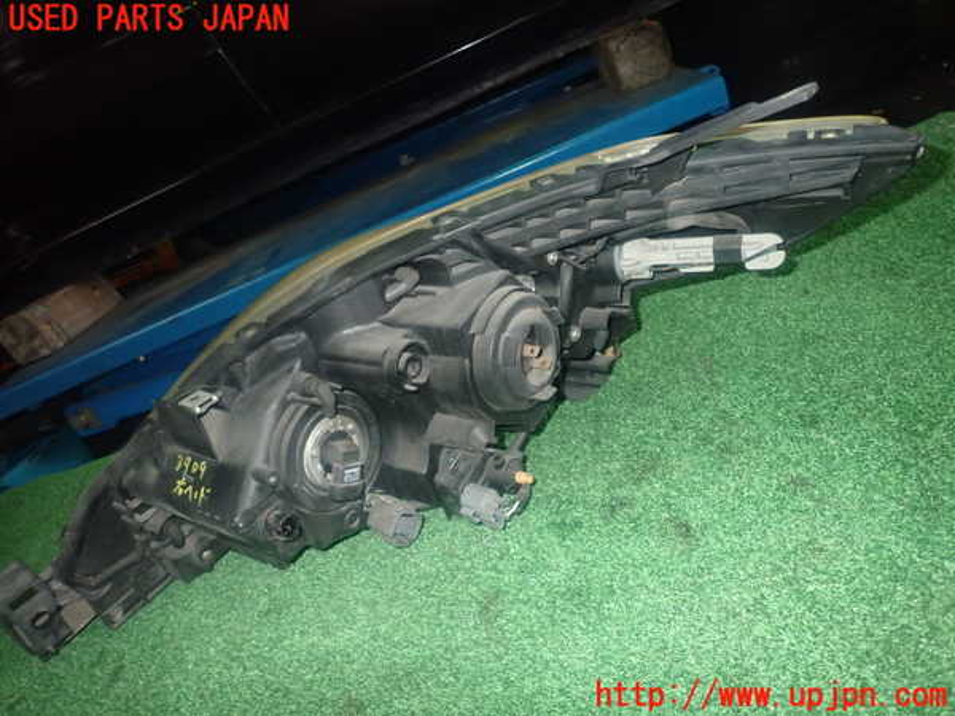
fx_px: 690
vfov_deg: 54.9
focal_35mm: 25
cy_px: 358
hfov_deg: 69.4
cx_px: 478
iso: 640
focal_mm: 4.5
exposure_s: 1/30
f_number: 5.6
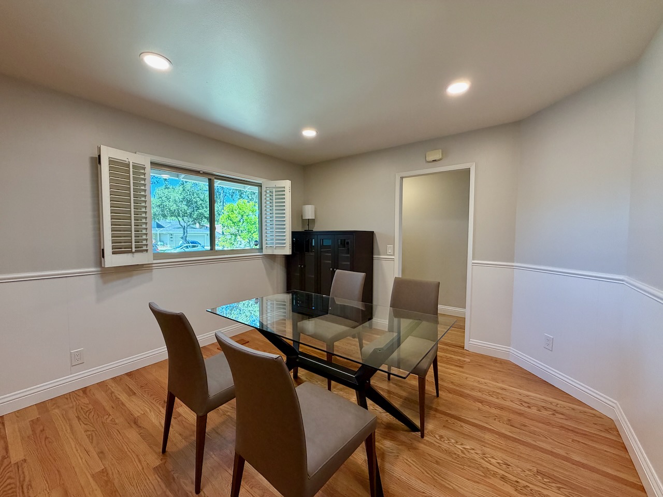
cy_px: 248
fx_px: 268
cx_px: 332
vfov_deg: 85.7
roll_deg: +0.1
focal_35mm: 14
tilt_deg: -3.1
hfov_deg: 102.1
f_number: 2.2
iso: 250
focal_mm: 2.22
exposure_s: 1/120
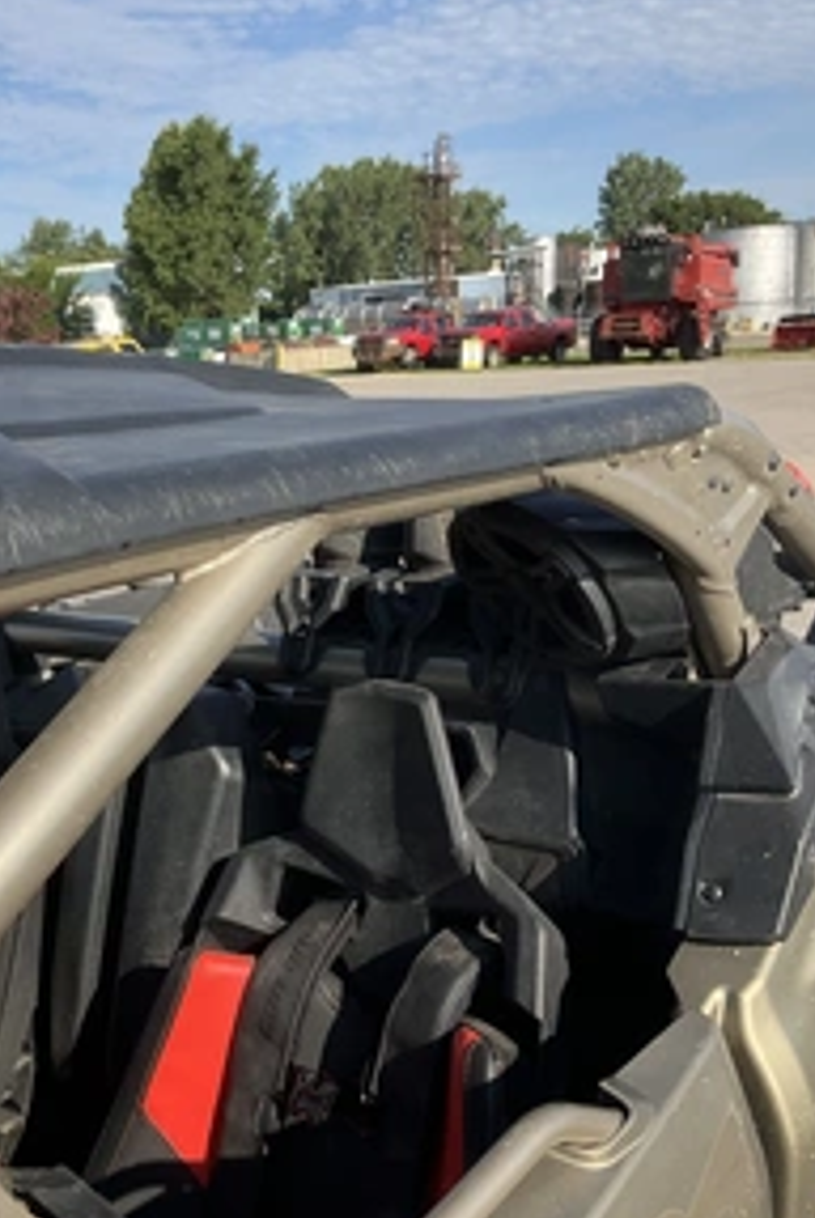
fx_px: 1423
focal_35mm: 42
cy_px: 615
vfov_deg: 46.4
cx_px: 225
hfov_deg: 31.5
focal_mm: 3
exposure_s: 1/1250
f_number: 1.8
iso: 25
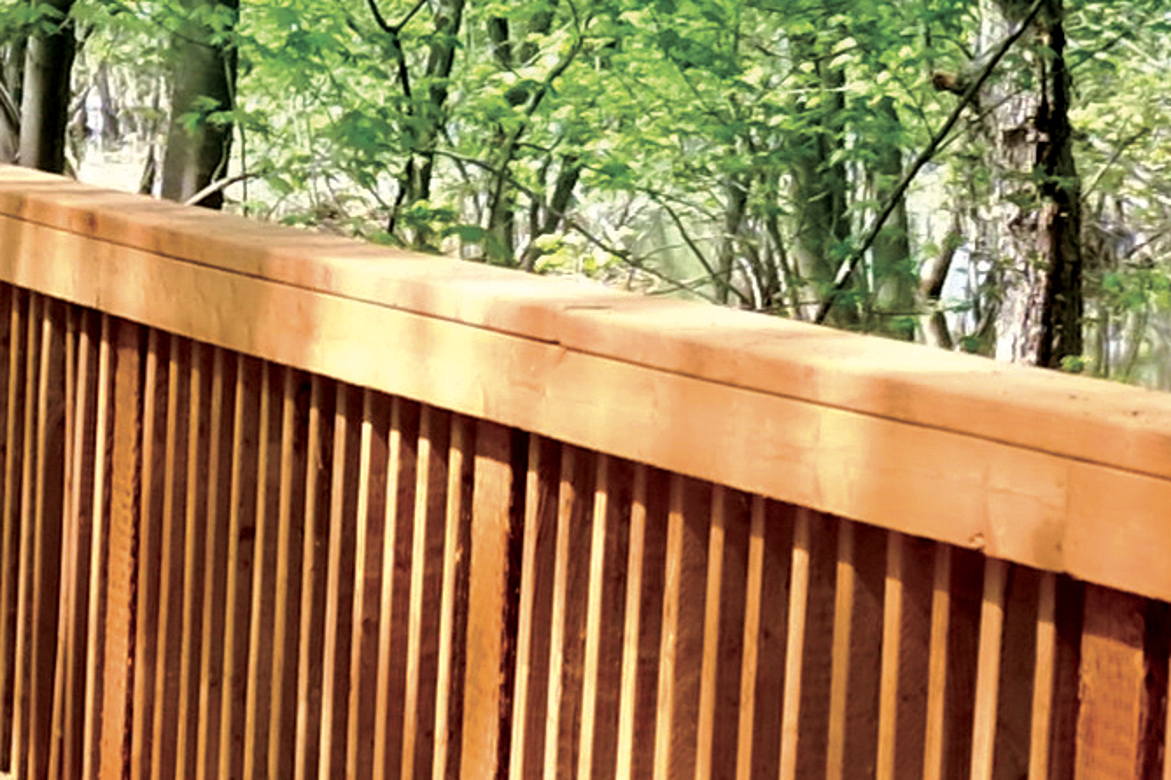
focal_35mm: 205
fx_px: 6668
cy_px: 217
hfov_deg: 8.6
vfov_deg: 6.7
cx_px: -2113
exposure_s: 1/140
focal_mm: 18.8
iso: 200
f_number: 3.6
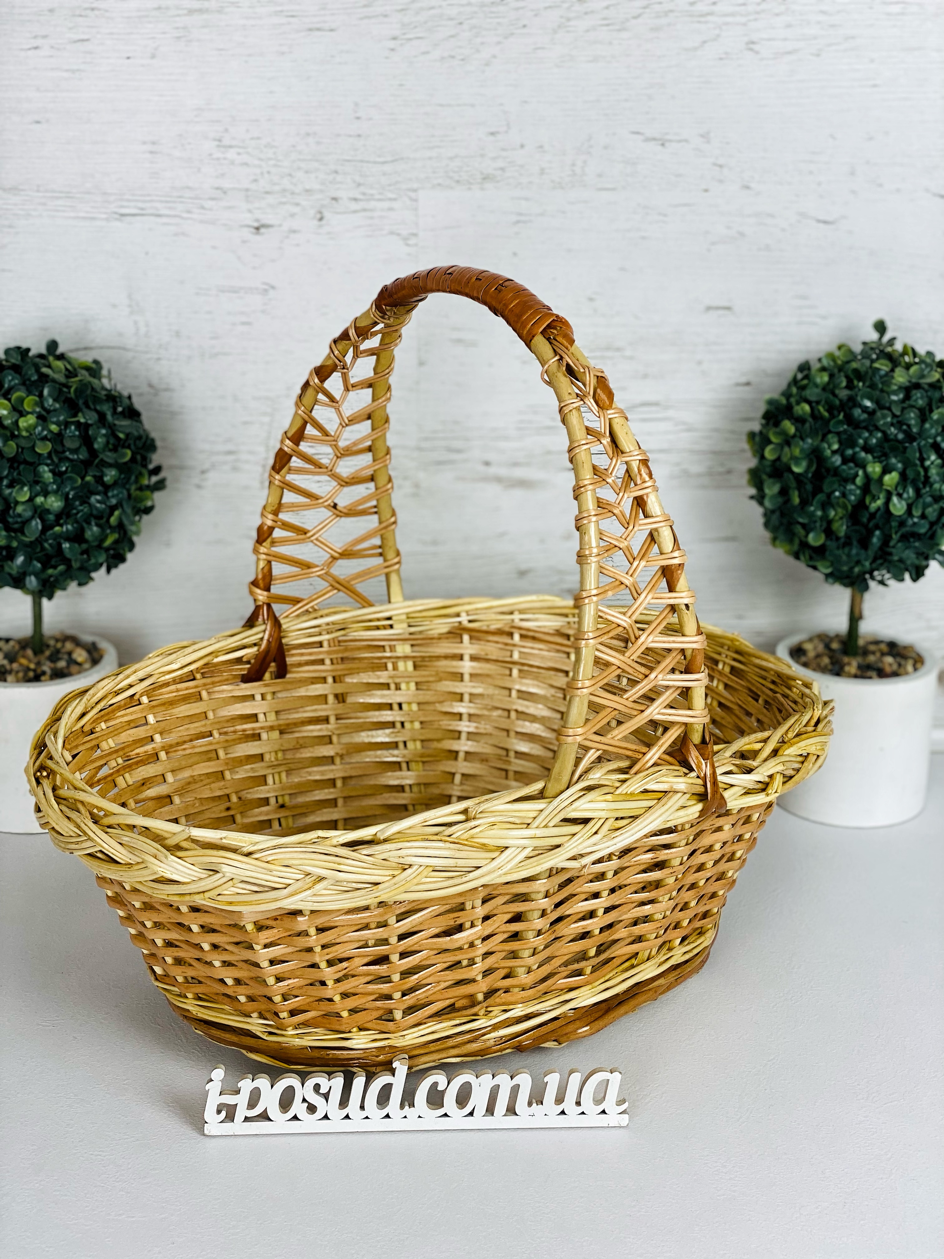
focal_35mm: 52
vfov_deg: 36.8
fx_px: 1891
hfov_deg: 28.0
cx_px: 472
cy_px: 630
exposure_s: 1/134
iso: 20
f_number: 2
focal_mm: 6
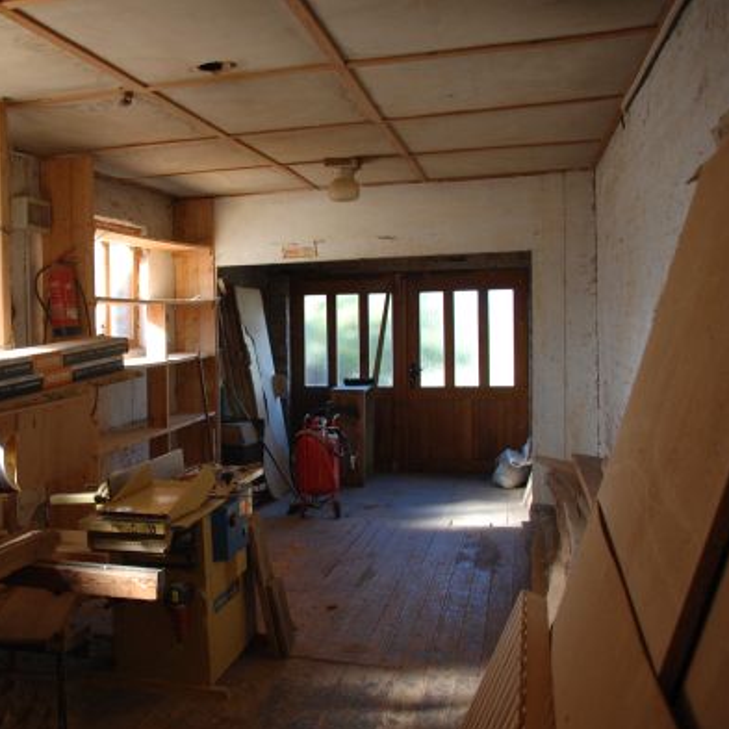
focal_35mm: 35
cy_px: 368
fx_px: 834
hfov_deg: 45.8
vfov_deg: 47.2
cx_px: 193
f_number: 3.5
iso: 450
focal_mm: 18
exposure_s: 1/125
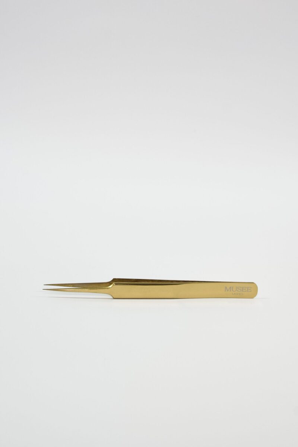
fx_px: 435
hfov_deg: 37.9
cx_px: 149
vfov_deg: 54.4
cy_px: 224
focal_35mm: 35
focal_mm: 35
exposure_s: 1/400
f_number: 6.3
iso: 640
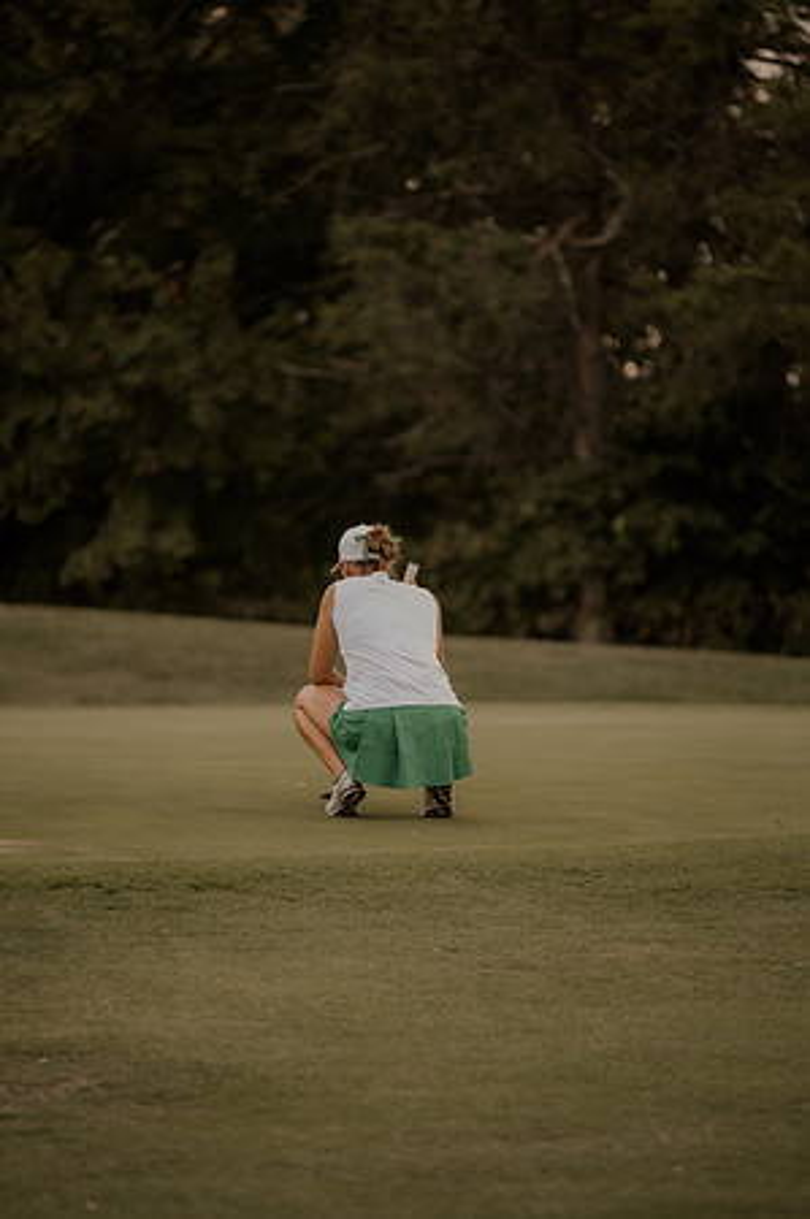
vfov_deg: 10.3
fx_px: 6765
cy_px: 610
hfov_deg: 6.9
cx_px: 405
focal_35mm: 200
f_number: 2.8
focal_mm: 200
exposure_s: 1/1250
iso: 1000
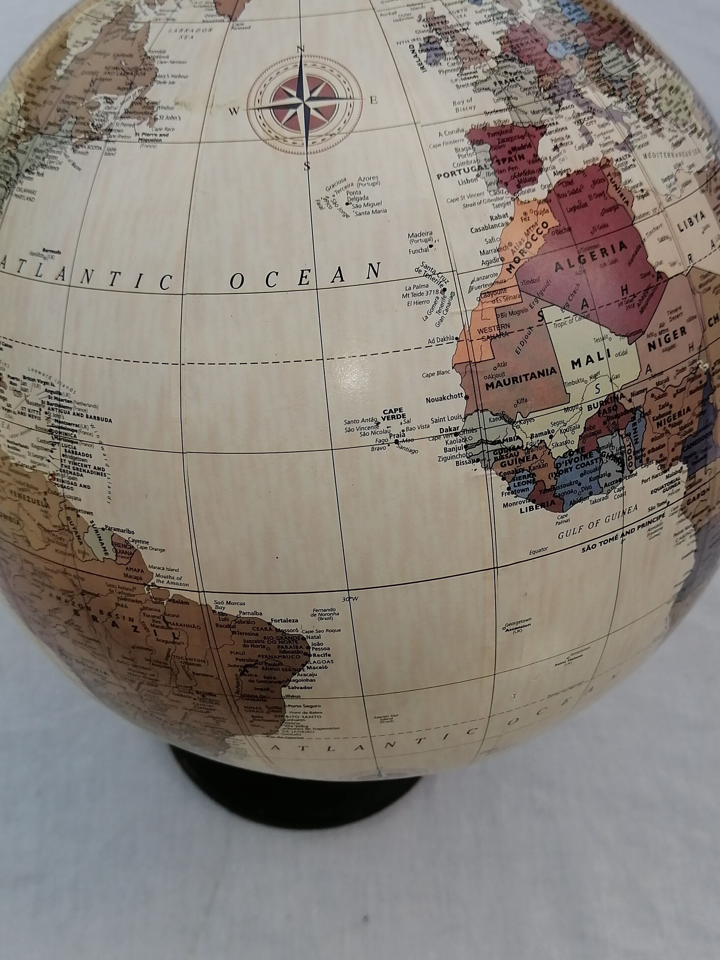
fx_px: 1165
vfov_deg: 44.8
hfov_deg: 34.3
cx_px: 367
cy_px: 497
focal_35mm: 42
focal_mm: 3.96
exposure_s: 1/953
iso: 50
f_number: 1.8
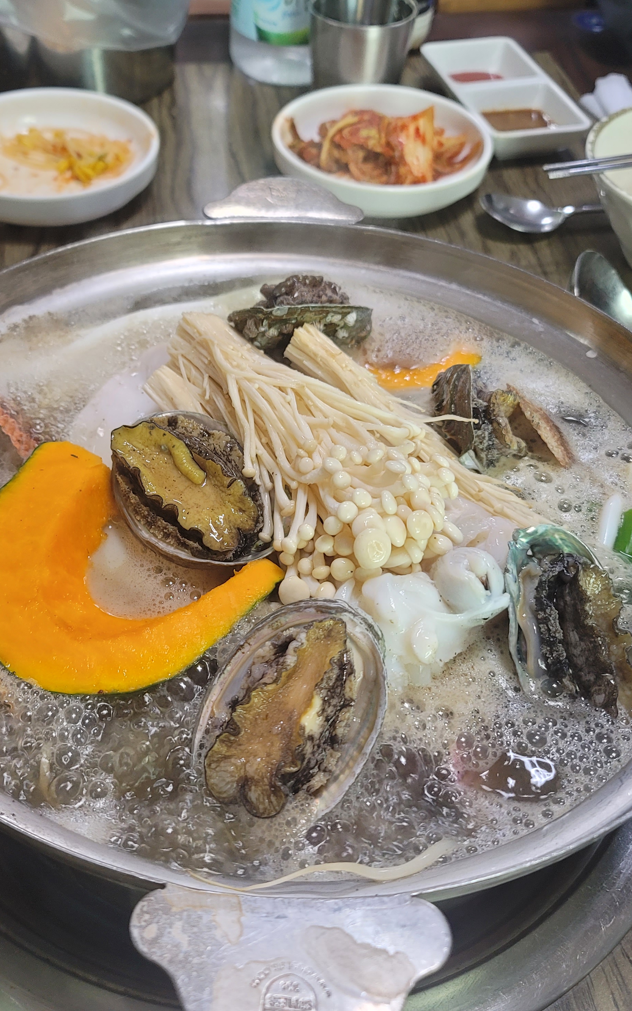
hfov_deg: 35.0
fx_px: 992
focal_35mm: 36
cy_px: 497
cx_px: 217
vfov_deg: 54.0
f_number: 1.8
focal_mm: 7
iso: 250
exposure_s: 1/120
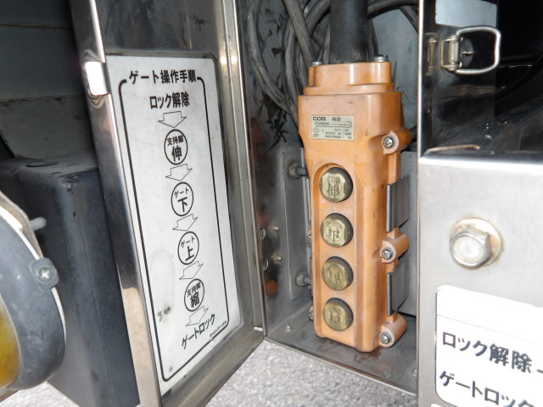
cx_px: 272
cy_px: 204
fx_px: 424
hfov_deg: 65.3
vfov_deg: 51.4
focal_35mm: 27
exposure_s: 1/111
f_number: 3
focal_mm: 4.9
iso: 100
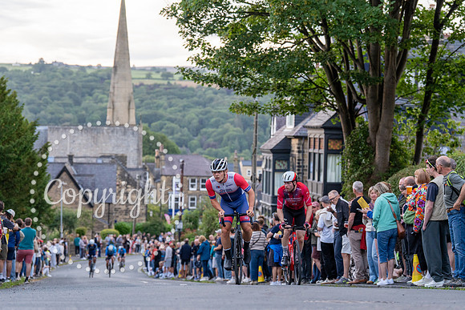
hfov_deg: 21.2
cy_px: 155
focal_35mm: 96
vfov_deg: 14.3
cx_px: 232
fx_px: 1240
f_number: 3.5
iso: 2000
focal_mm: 96
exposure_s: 1/800
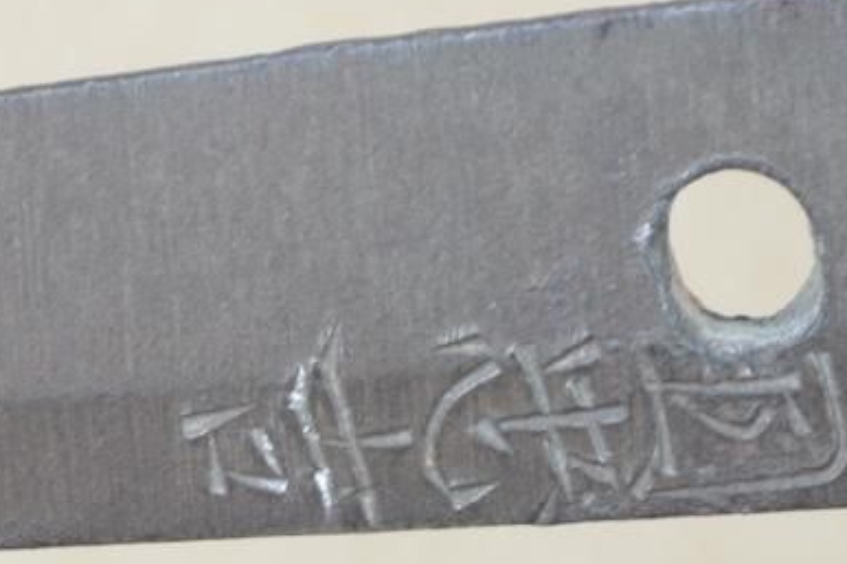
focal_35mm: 490
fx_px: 11523
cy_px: 295
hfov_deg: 4.2
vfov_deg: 2.8
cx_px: 259
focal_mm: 90
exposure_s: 1/2
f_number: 11
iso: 400
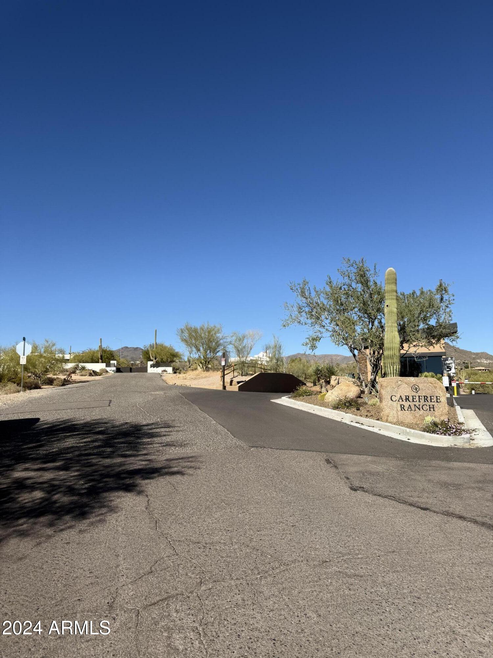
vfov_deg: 71.6
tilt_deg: +8.3
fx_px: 456
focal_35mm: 24
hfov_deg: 56.8
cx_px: 246
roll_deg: +1.3
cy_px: 329
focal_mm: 6.76
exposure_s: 1/5714
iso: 80
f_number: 1.78
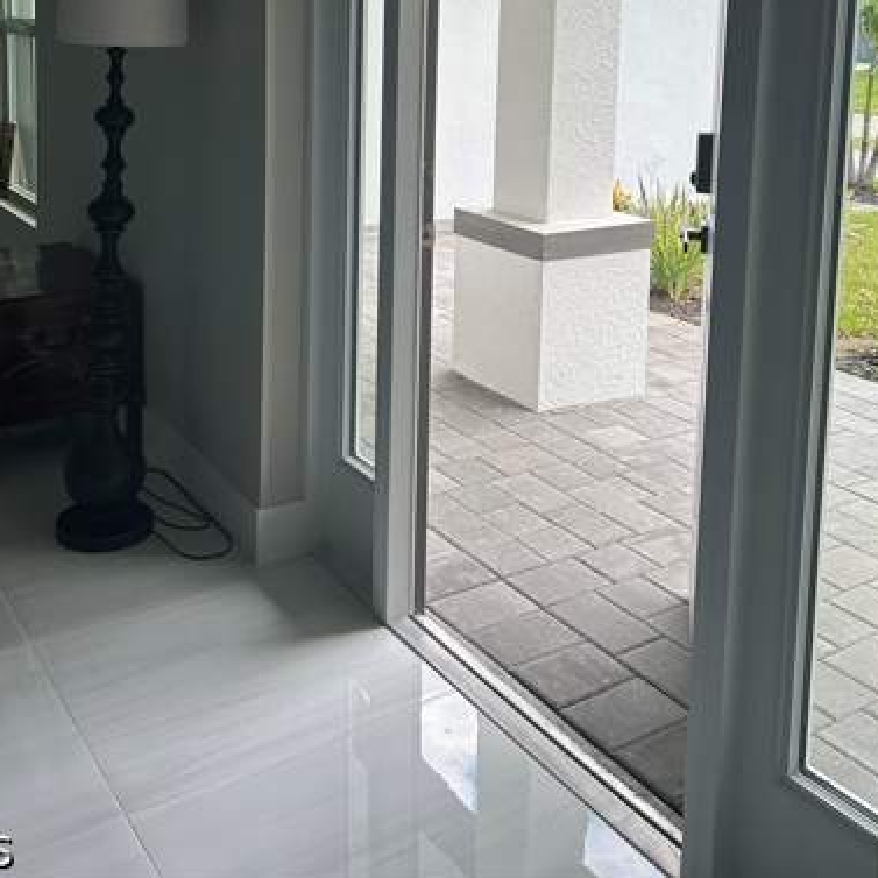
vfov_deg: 40.5
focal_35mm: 39
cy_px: 140
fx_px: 1119
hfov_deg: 42.8
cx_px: 389
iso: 50
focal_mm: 5.7
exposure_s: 1/700
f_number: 1.5
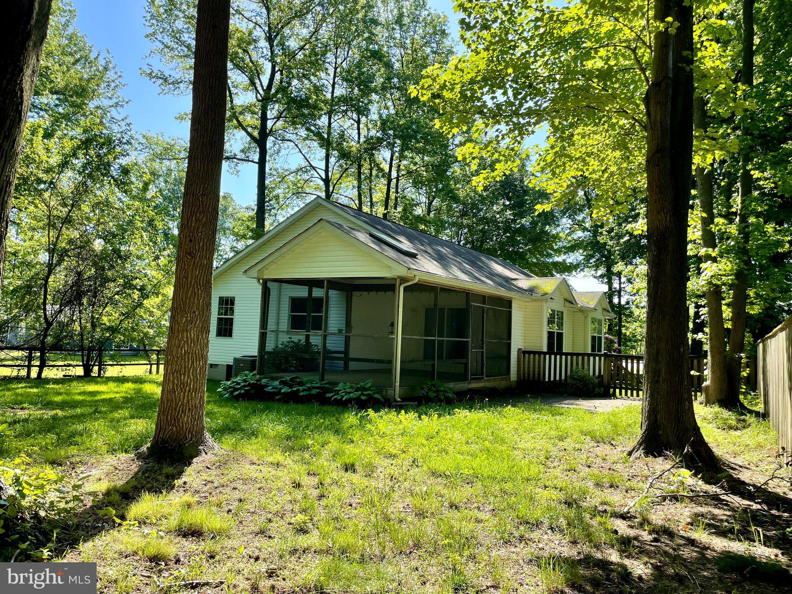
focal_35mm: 26
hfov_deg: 67.3
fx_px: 595
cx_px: 396
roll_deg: -2.1
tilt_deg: +6.2
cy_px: 297
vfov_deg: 53.1
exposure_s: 1/1182
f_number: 1.6
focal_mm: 4.2
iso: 32
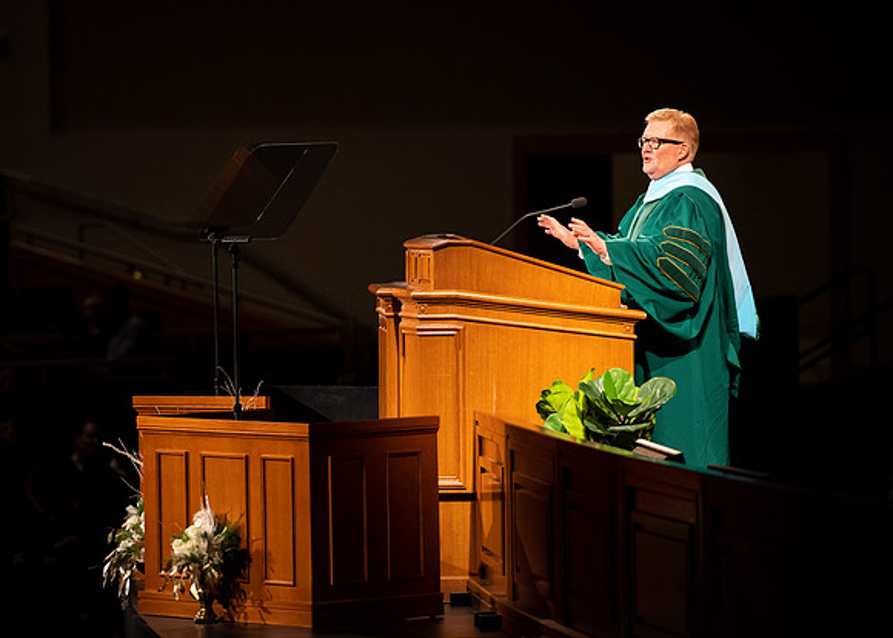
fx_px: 6357
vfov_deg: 5.7
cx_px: 424
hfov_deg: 8.0
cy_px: 344
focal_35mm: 251
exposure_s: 1/200
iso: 1250
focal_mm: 200
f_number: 2.8
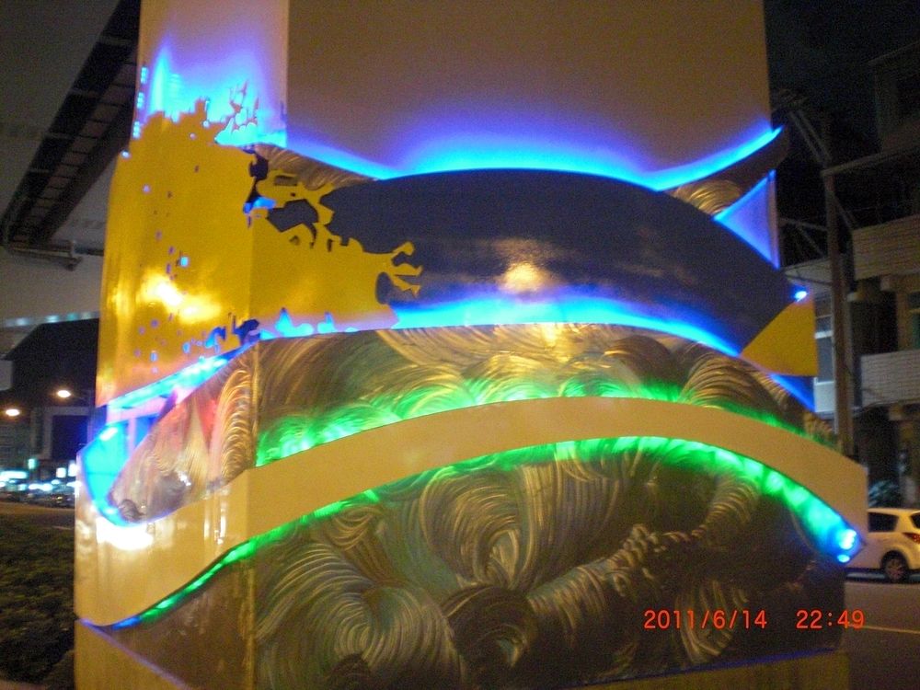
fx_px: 1010
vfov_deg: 37.7
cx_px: 460
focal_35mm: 38
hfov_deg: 49.0
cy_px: 345
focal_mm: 6.3
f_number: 3.1
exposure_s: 1/10
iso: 800
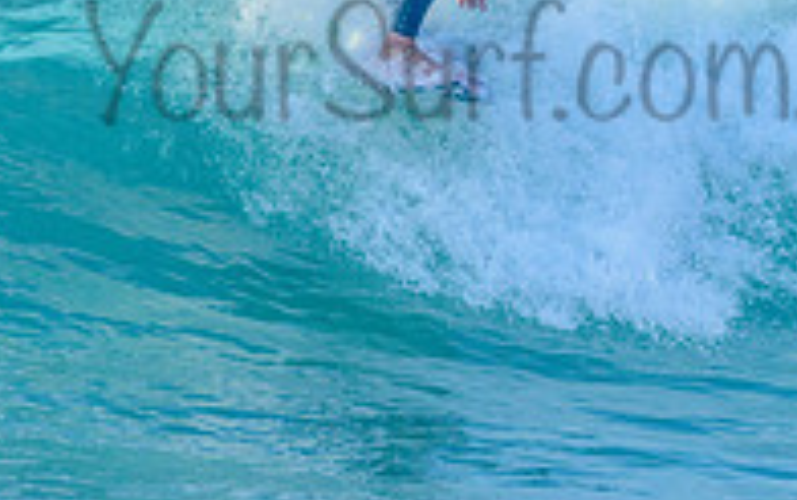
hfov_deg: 1.4
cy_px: 26
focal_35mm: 1505
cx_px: 504
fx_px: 32727
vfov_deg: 0.9
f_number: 5.6
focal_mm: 500
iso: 640
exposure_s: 1/2000
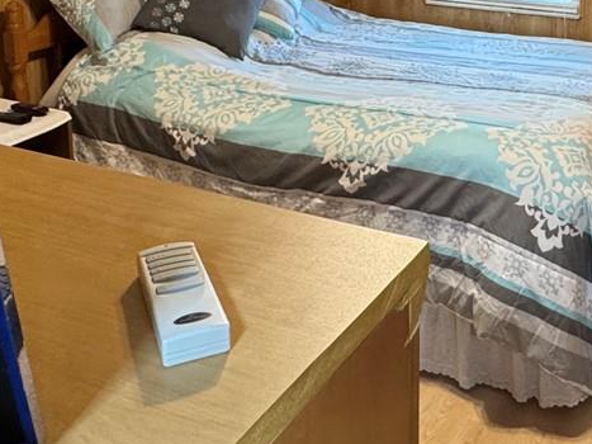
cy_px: 4
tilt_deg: -9.4
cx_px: 427
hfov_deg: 38.9
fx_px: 821
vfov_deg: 28.5
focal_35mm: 48
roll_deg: -1.1
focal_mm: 2.22
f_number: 2.2
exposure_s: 1/60
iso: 400
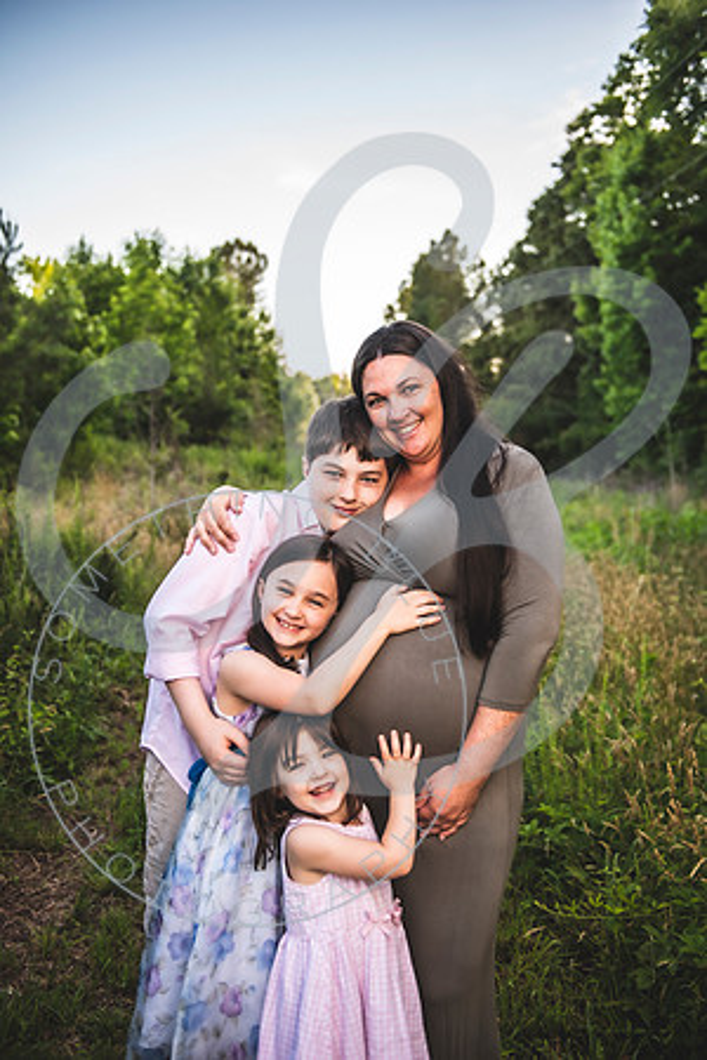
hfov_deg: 37.9
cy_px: 530
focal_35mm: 35
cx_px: 354
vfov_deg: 54.4
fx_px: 1031
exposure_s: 1/125
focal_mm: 35
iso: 100
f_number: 2.8
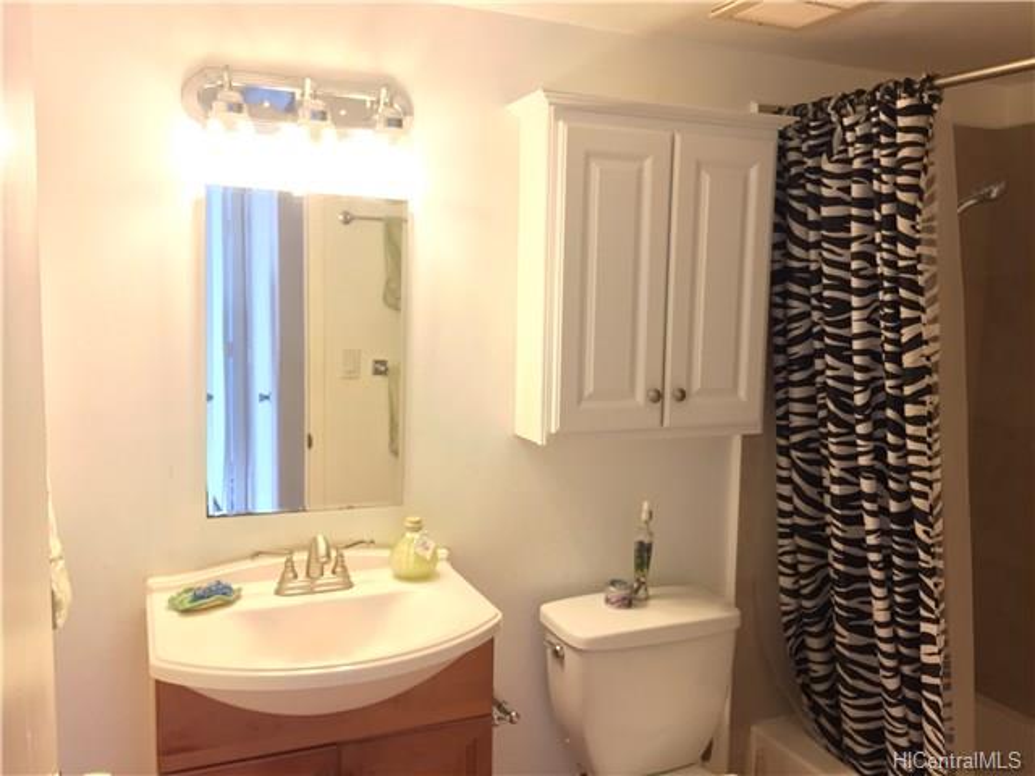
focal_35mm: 29
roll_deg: -2.8
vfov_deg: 48.2
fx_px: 867
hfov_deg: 61.7
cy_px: 388
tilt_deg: -5.8
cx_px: 518
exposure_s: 1/30
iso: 100
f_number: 2.2
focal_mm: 4.15
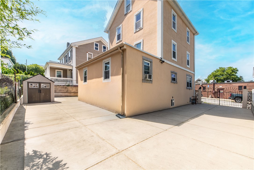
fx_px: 99
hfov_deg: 104.3
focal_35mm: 14
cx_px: 127
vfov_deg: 81.2
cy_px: 85
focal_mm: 14
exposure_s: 1/60
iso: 400
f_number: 22
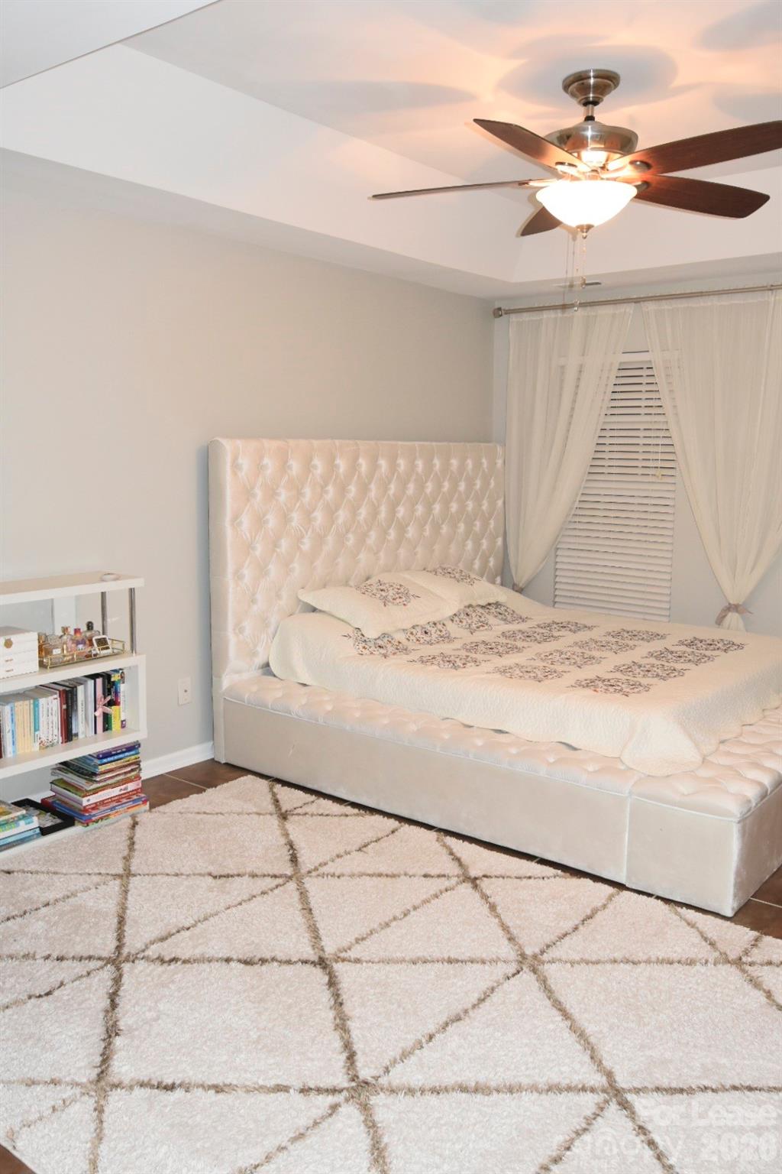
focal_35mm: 30
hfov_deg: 43.6
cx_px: 391
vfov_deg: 61.9
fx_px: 977
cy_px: 587
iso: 1000
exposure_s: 1/60.2
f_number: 5
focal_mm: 20
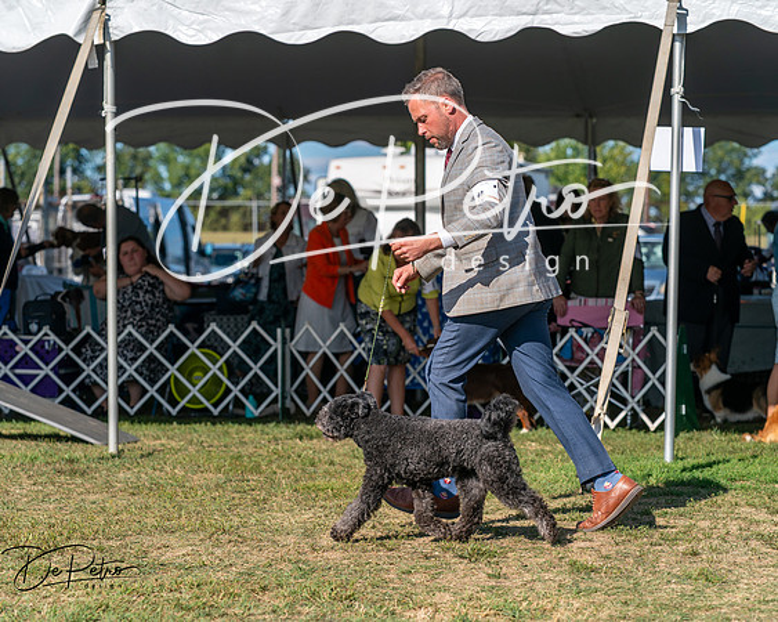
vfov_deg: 13.2
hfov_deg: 16.4
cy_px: 311
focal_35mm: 117
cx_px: 389
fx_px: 2696
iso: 100
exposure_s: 1/1250
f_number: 4.5
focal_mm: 104
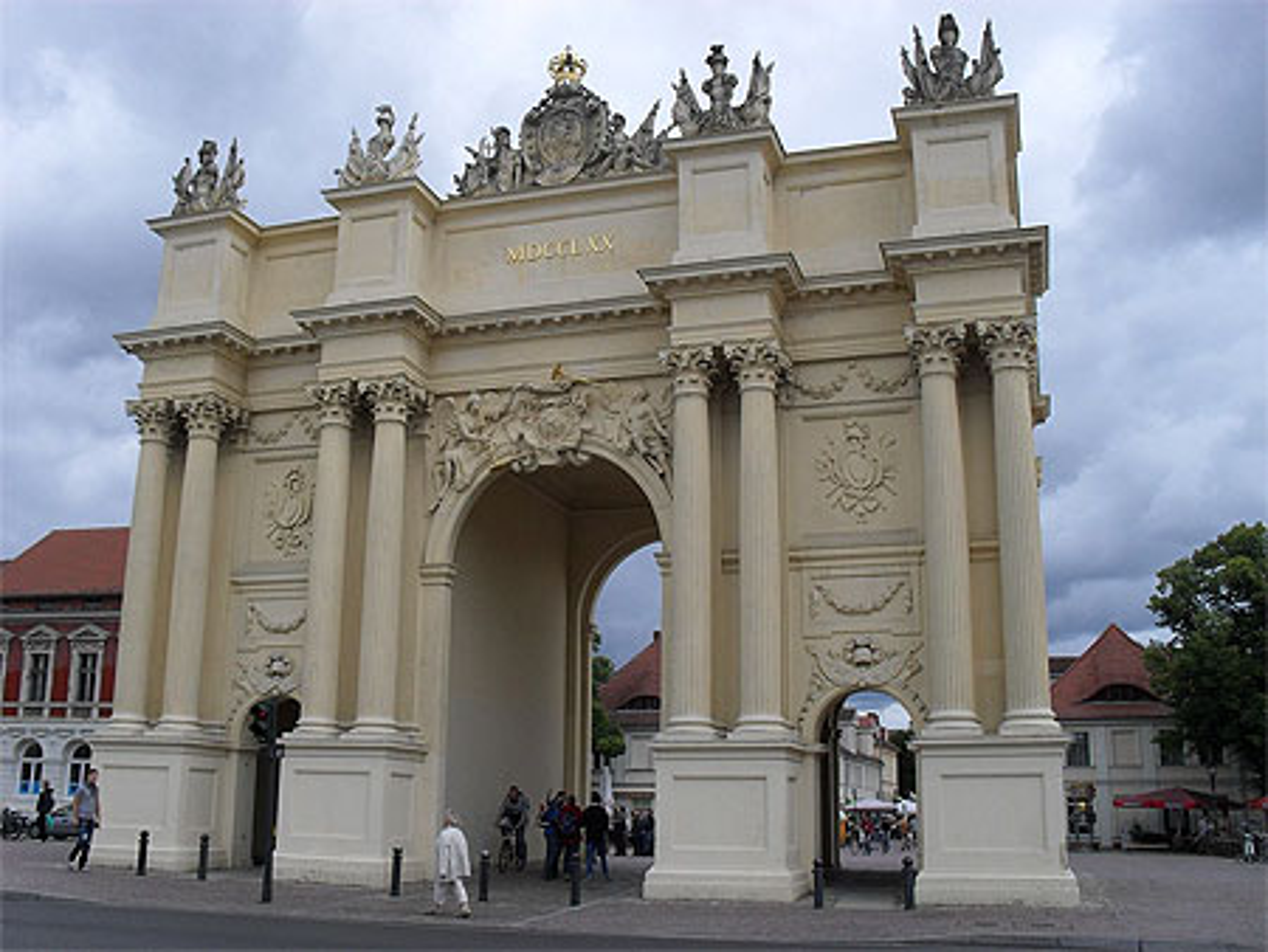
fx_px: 1283
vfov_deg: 40.7
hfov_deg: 52.6
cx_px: 634
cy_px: 476
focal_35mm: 35
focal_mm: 6.3
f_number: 8.4
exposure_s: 1/180
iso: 100
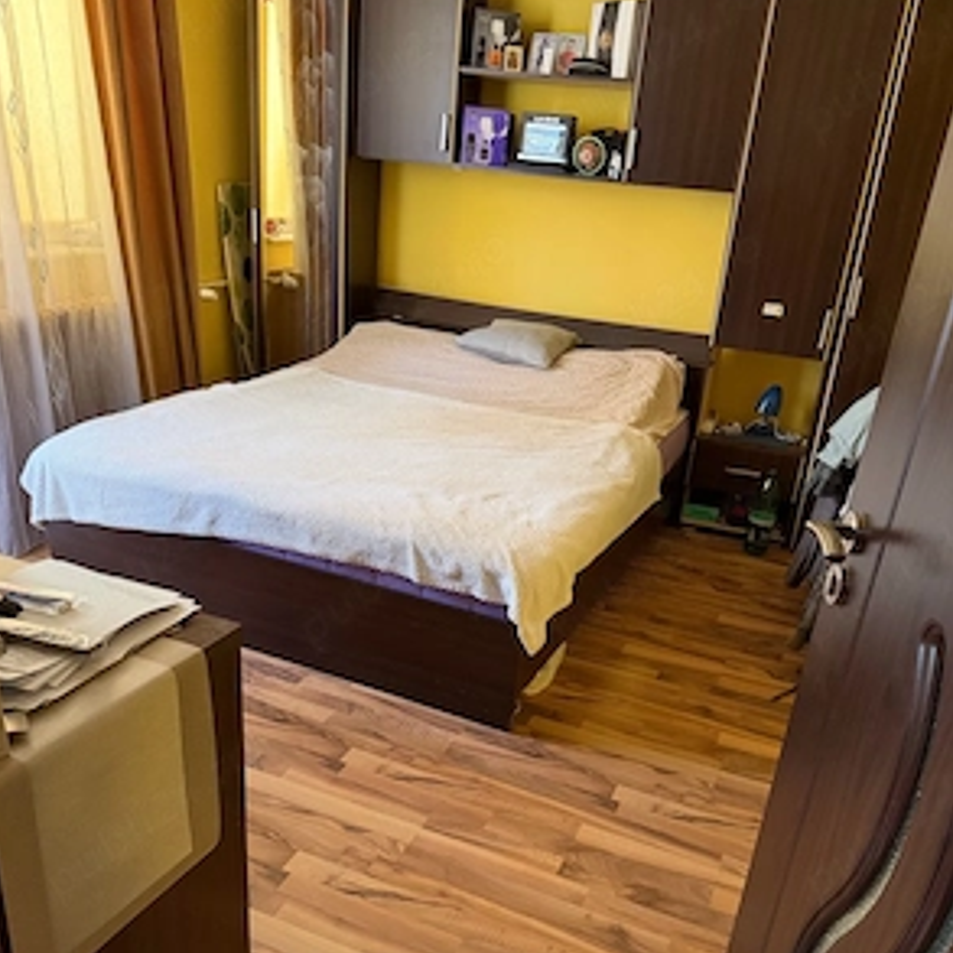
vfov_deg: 54.9
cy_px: 605
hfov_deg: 55.6
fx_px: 903
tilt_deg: -27.0
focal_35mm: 29
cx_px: 468
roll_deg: -4.8
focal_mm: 6.76
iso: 800
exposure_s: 1/50
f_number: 1.78
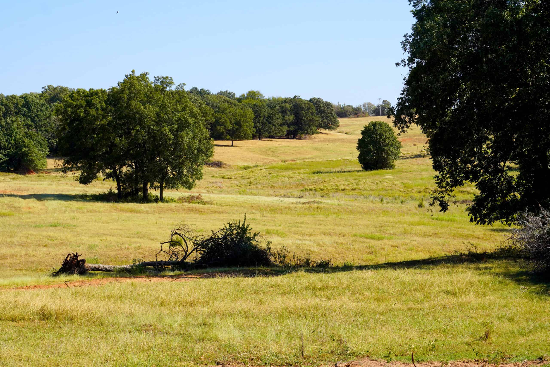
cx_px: 275
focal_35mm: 94
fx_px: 1444
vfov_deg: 14.5
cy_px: 184
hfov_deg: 21.6
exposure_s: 1/200
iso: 100
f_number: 9
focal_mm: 63
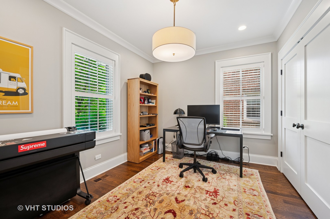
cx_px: 165
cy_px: 110
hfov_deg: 100.4
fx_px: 137
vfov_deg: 77.2
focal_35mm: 15
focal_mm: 15
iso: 200
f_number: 9.5
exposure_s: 1/6
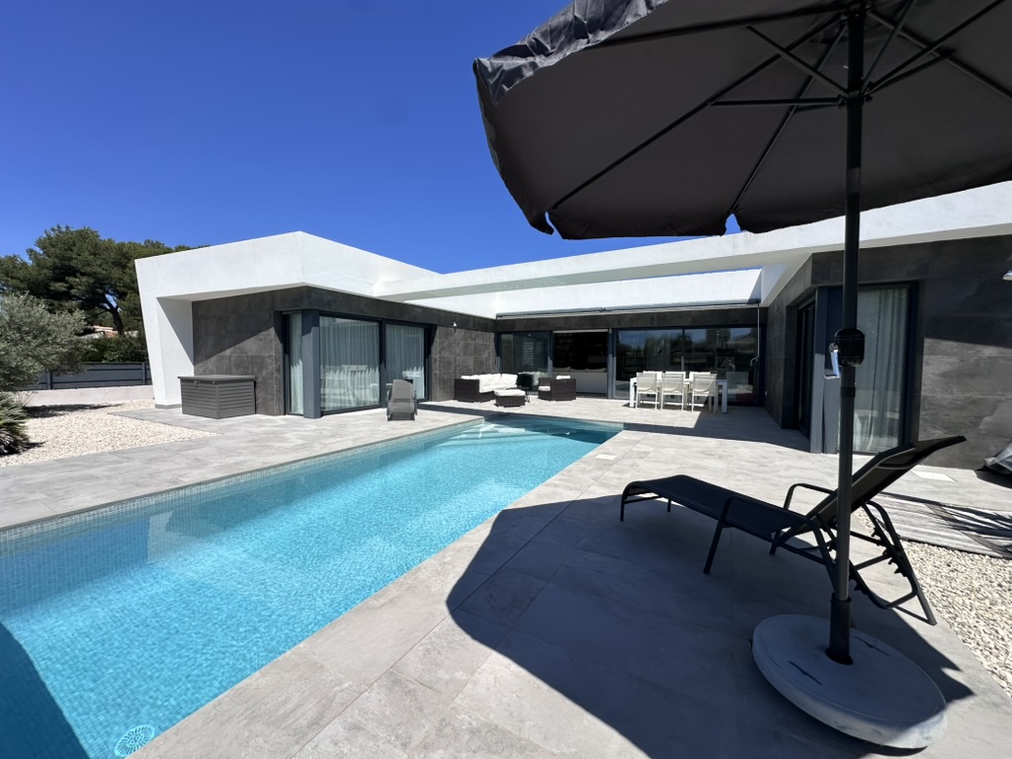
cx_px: 506
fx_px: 409
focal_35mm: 14
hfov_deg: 102.1
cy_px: 380
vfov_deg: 85.7
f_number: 2.2
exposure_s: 1/3401
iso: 50
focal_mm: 2.22
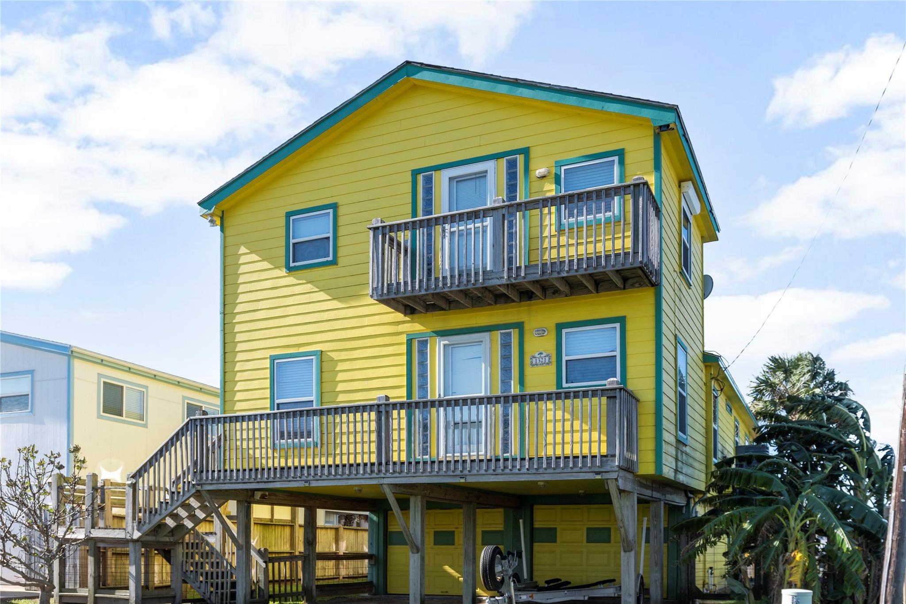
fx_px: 793
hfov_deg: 59.5
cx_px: 453
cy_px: 302
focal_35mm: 32
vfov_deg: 41.7
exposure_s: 1/250
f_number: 6.3
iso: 100
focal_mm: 21
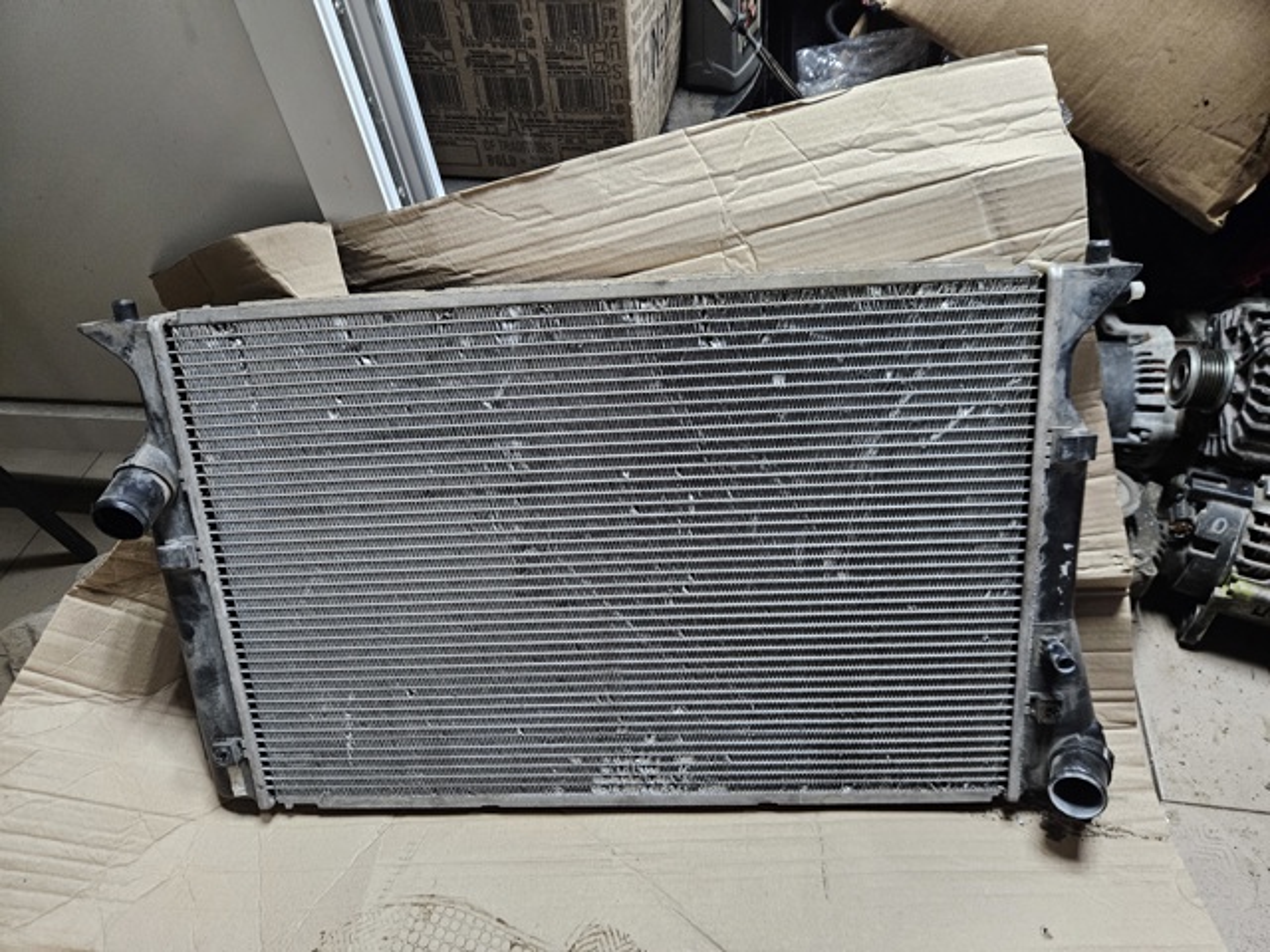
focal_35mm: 23
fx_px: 844
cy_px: 476
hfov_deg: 73.9
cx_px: 635
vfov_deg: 58.9
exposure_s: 1/100
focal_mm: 5.4
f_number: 1.8
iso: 800
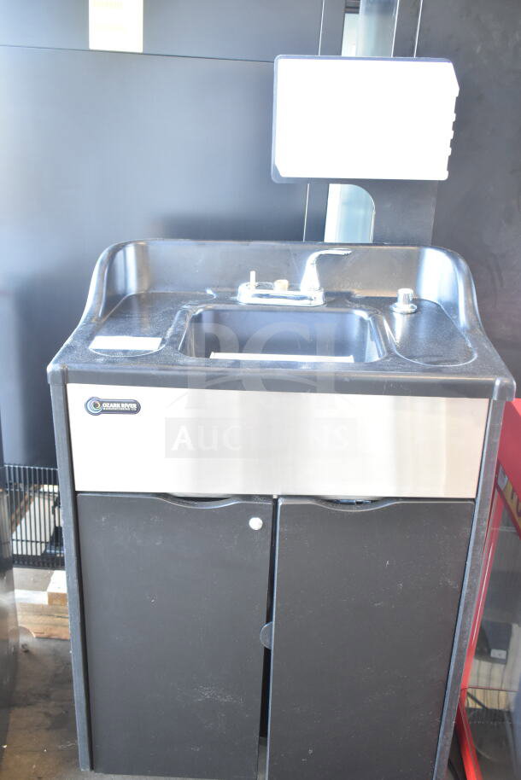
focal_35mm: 34
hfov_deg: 38.4
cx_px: 260
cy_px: 390
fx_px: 748
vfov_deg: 55.1
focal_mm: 23
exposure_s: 1/40
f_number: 3.8
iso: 2000
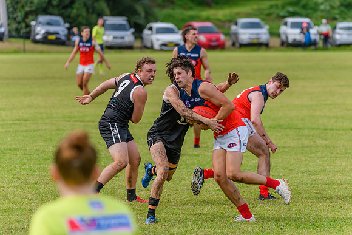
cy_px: 110
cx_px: 187
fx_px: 2674
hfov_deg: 7.5
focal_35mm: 273
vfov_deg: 5.0
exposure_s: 1/2000
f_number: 5.6
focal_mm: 250
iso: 800
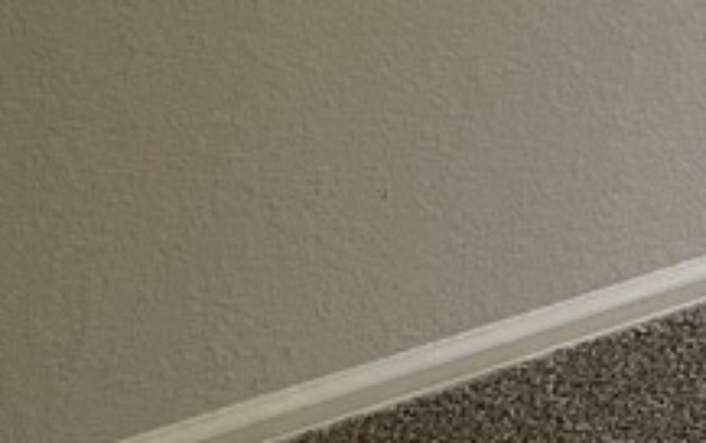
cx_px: 940
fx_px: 3524
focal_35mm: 183
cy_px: -505
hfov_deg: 11.1
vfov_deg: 6.9
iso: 100
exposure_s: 1/120
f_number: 1.5
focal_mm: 5.7
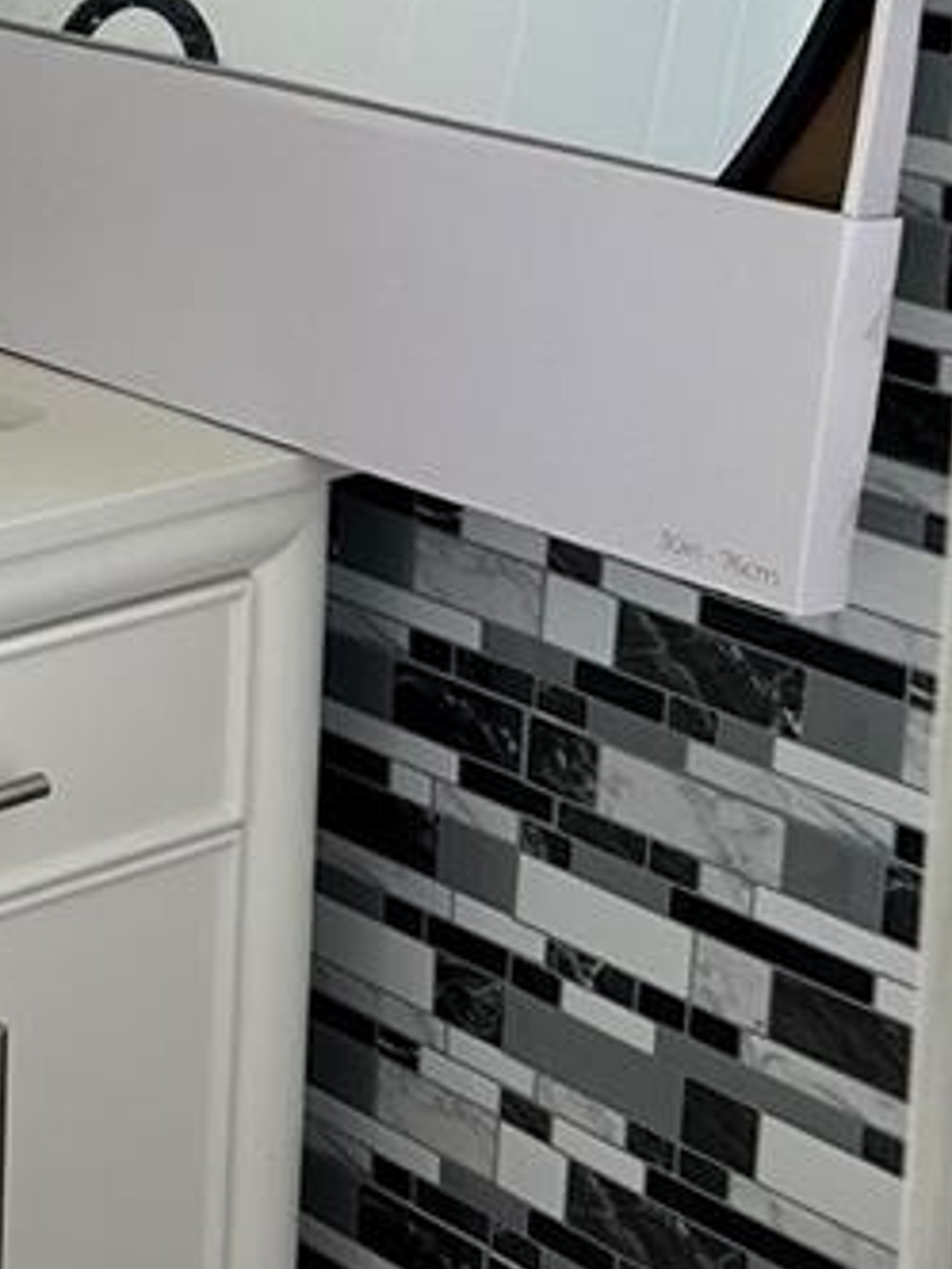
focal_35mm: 94
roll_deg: +0.0
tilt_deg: -9.4
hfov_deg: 14.2
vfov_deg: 20.0
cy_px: -88
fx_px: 3447
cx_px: -684
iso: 40
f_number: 1.5
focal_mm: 5.7
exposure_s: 1/121
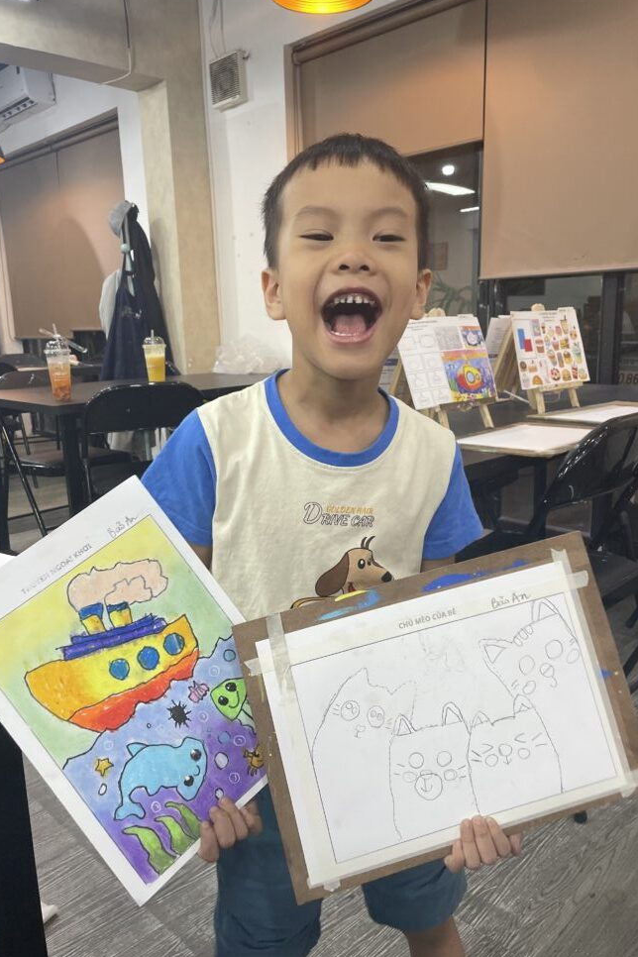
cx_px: 329
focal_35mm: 28
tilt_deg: -11.1
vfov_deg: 65.5
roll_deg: +4.2
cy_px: 466
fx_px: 744
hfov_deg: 46.4
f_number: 1.6
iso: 125
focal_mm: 4.2
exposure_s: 1/100
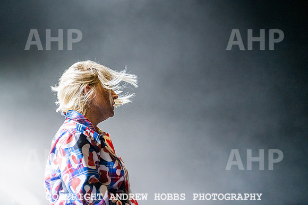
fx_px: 1308
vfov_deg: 9.0
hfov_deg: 13.4
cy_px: 84
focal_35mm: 153
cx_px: 127
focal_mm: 130
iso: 3200
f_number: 2.8
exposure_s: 1/8000
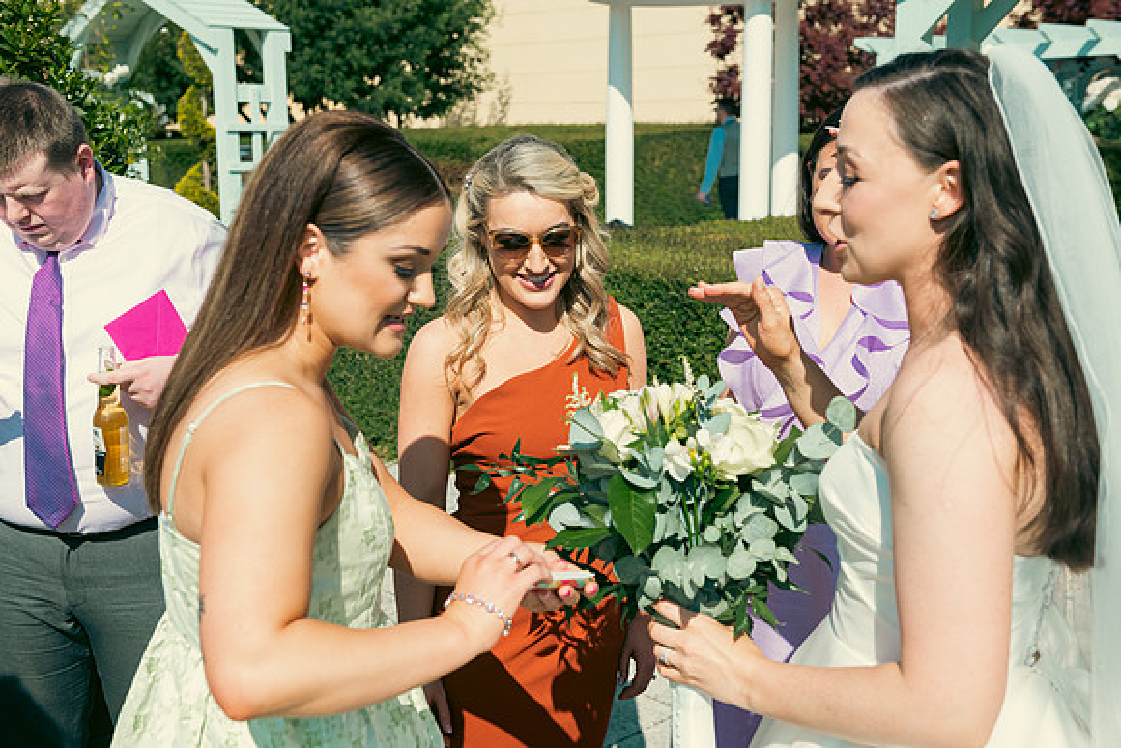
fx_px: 1308
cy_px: 374
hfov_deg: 46.4
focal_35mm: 42
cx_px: 560
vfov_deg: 31.9
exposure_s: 1/1000
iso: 200
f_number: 5.6
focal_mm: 42
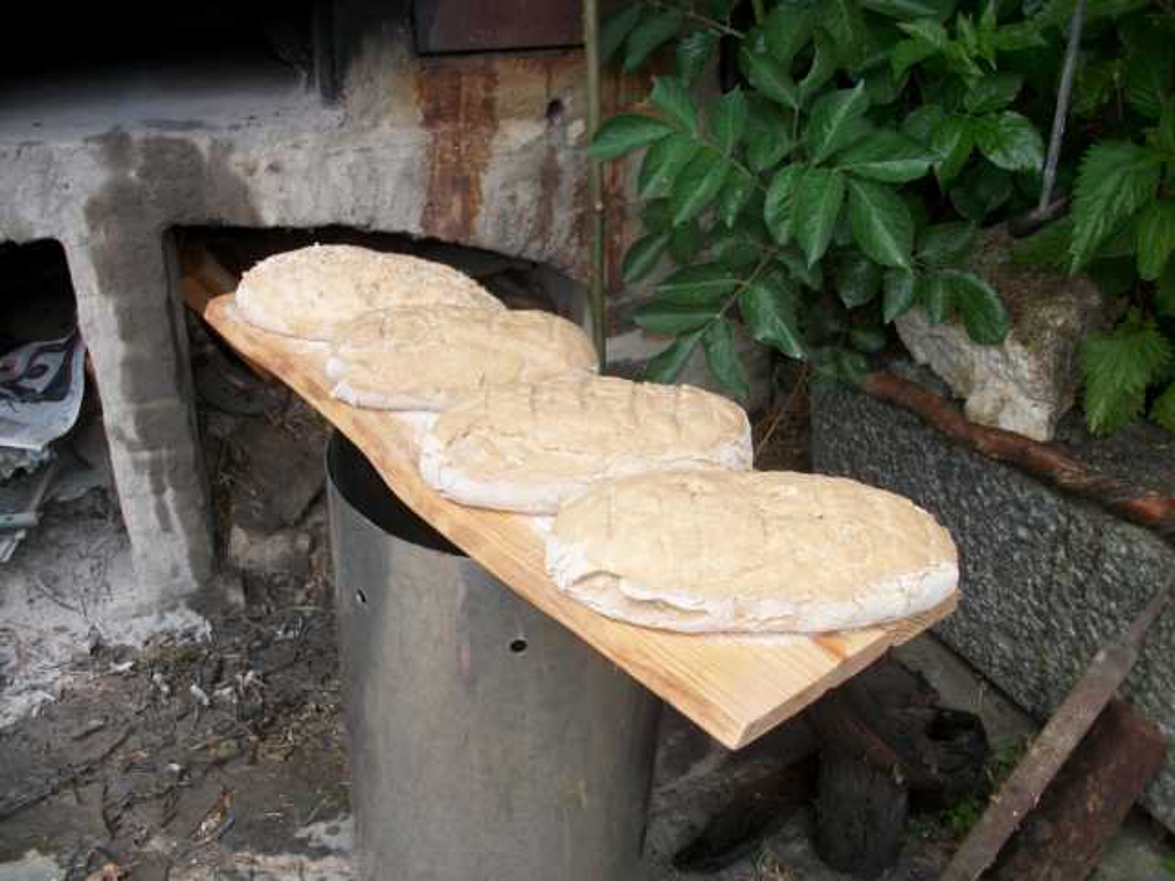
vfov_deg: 45.4
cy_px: 440
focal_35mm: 31
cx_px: 588
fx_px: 1052
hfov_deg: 58.4
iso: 80
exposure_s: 1/306
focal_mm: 5.7
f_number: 2.9
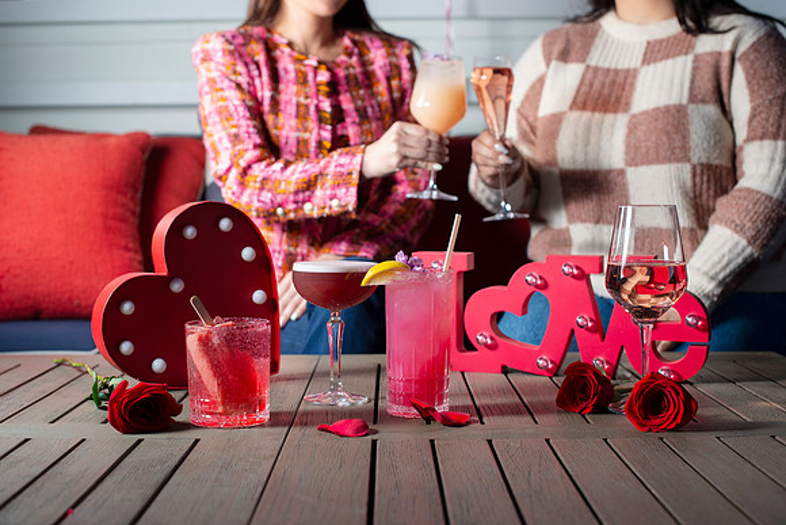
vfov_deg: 27.0
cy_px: 262
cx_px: 393
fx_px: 1092
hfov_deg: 39.6
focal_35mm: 50
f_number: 4.5
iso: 200
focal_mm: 50
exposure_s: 1/250
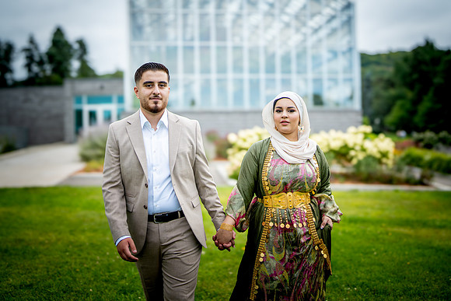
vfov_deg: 37.9
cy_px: 150
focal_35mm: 35
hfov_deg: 54.4
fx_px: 439
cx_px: 226
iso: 200
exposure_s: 1/8000
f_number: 1.3
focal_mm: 35
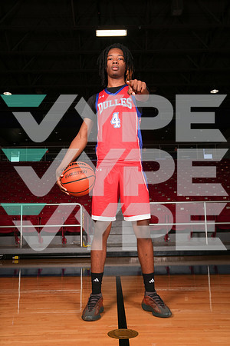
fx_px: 326
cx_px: 115
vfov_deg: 55.8
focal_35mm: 34
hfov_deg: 38.9
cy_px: 173
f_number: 8
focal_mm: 34
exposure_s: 1/200
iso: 400
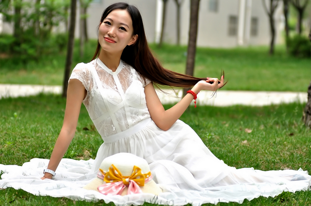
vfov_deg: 11.4
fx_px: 1035
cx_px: 156
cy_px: 103
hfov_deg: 17.1
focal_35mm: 120
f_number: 2.8
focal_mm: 80
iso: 200
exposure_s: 1/200
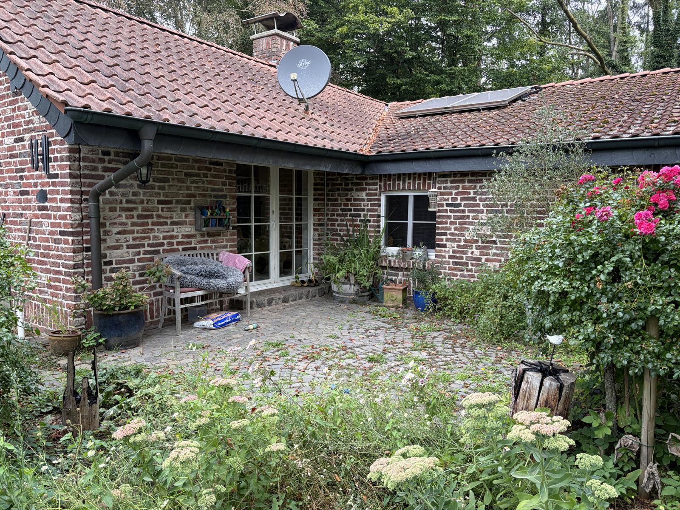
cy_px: 255
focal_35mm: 26
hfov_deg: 67.3
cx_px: 340
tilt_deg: -4.7
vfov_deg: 53.1
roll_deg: +0.1
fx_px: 511
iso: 40
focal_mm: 5.96
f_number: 1.6
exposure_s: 1/188
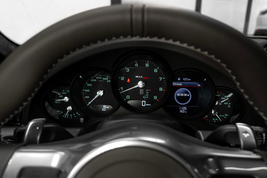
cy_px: 89
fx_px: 208
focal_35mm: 28
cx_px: 134
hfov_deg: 65.5
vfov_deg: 46.4
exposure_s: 1/30
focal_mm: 28
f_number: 5.6
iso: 320
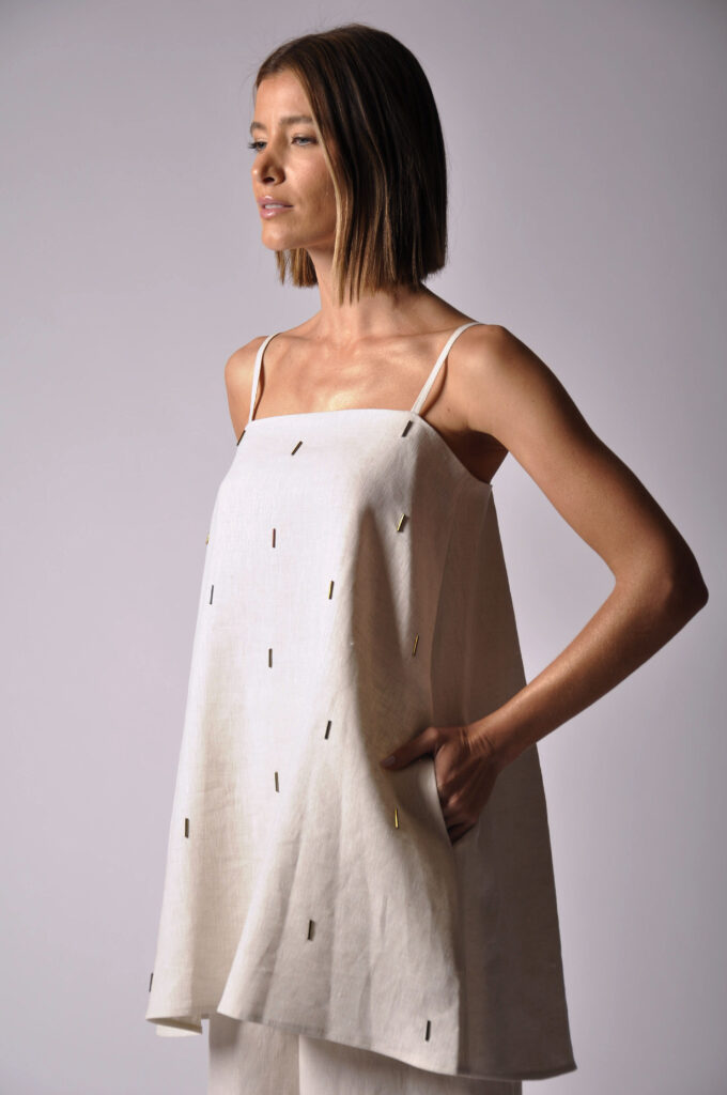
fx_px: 3007
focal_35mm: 99
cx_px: 364
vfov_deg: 20.6
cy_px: 548
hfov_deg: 13.8
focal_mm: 66
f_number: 8
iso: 160
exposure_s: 1/160
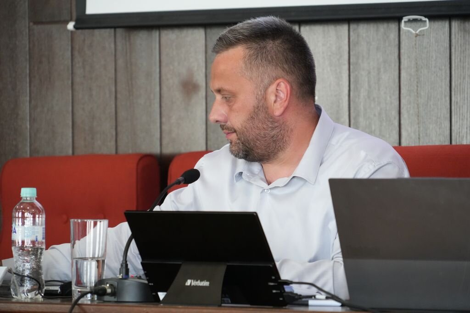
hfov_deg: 8.9
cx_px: 235
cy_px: 156
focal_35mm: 230
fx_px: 3003
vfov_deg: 6.0
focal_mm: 230
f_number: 8
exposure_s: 1/250
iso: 6400
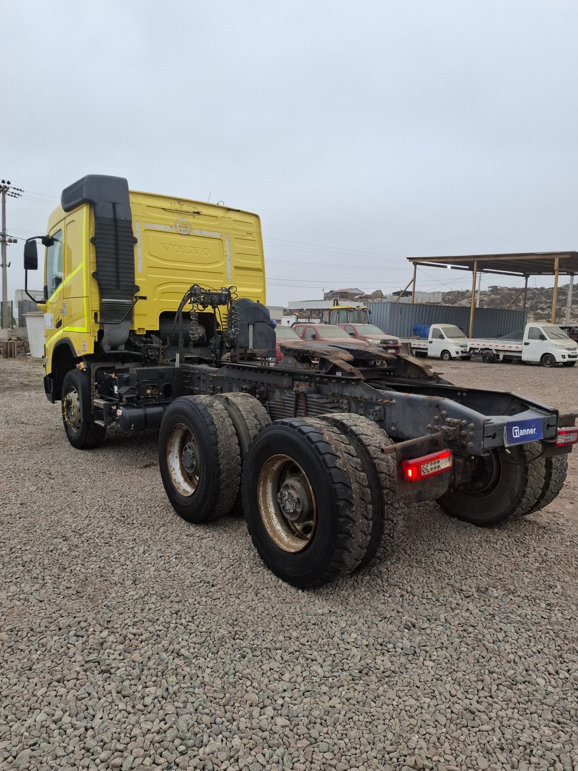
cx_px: 295
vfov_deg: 71.6
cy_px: 390
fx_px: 534
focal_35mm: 24
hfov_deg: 56.8
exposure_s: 1/202
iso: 50
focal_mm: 5.54
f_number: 1.8
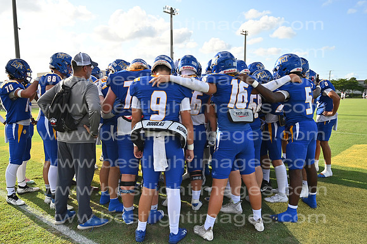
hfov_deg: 61.1
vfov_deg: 42.9
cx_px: 184
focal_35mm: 30
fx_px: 311
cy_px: 122
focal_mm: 30.5
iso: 1400
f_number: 4
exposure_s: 1/8000
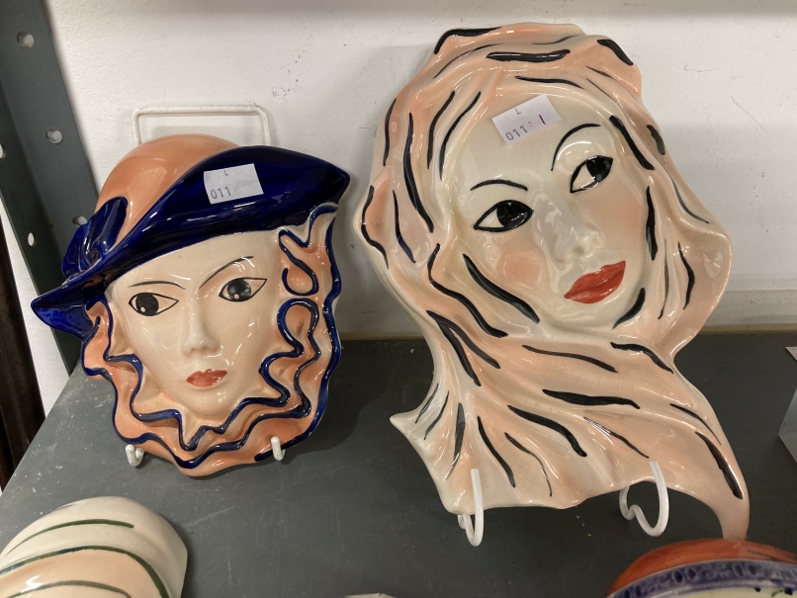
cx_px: 398
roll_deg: +3.5
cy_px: 299
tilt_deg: -35.6
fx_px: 645
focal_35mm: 28
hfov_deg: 63.4
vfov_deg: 49.8
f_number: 1.8
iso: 160
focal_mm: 3.99
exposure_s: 1/50
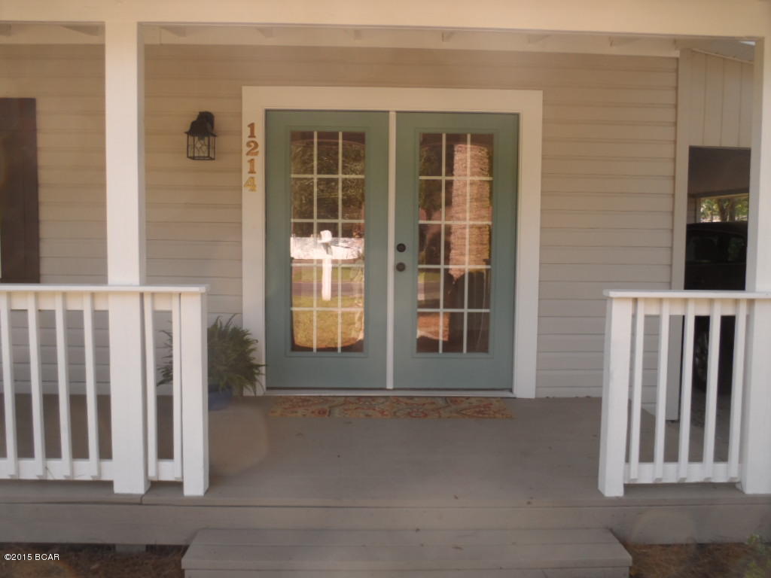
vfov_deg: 44.2
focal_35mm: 32
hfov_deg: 56.8
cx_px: 386
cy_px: 289
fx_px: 713
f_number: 3.4
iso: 80
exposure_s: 1/125
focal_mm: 5.3
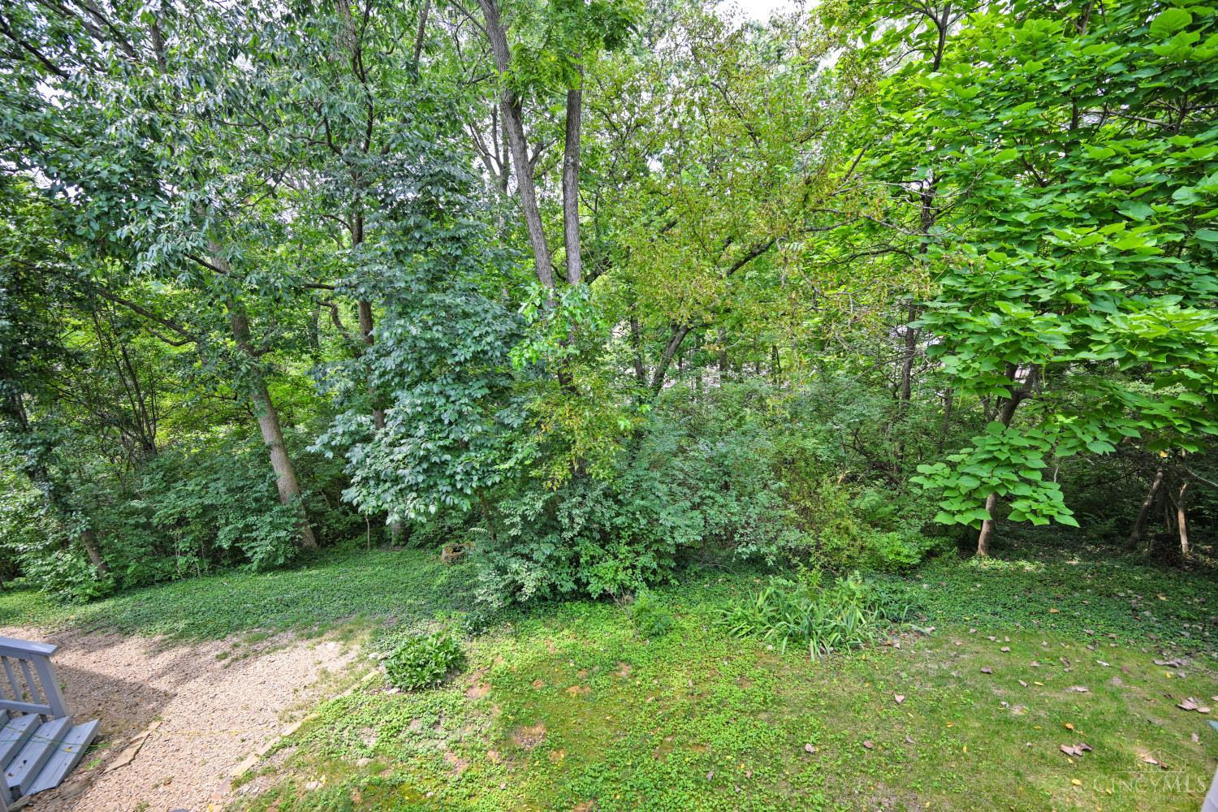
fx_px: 474
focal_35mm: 14
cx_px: 609
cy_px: 406
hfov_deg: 104.3
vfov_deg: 81.2
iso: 220
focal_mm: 14
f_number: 4
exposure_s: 1/250
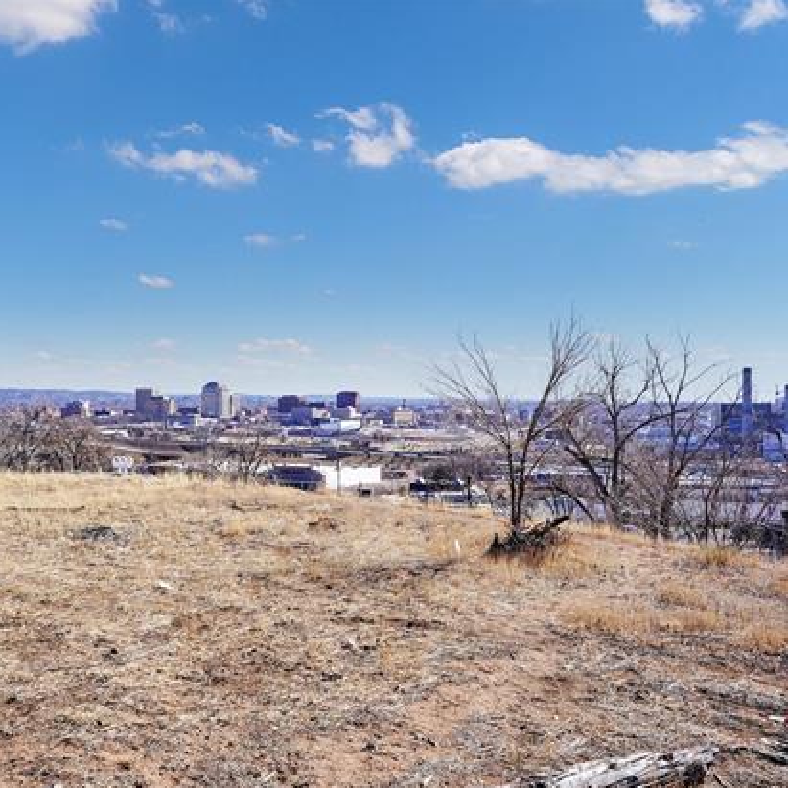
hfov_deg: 43.6
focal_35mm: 37
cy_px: 405
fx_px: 953
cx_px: 207
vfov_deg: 44.9
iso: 100
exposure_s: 1/125
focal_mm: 28
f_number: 11
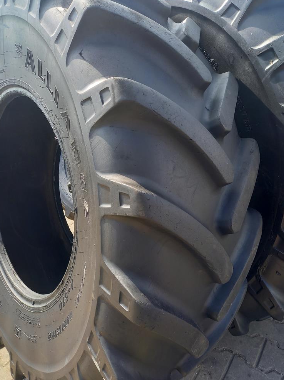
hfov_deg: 53.0
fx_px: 285
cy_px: 195
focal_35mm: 26
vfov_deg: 67.3
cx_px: 145
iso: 50
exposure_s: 1/117
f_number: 1.8
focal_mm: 4.65
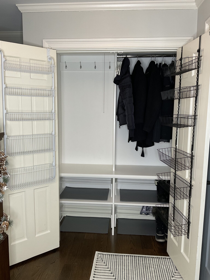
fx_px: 235
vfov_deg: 61.7
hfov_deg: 48.2
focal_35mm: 29
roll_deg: -1.2
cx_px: 105
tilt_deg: -7.9
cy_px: 140
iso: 64
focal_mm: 3
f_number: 1.8
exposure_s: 1/120
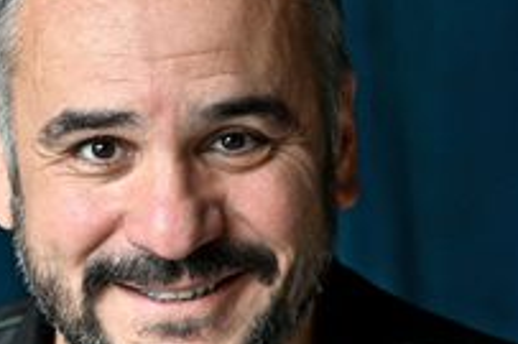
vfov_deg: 2.6
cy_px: 257
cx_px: 31
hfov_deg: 3.9
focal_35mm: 528
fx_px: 7591
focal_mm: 185
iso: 2000
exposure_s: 1/400
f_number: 5.6
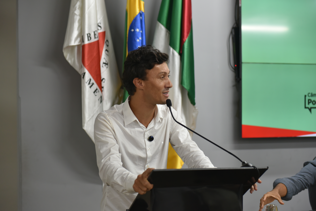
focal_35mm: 66
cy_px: 106
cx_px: 158
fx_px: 579
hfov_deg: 30.5
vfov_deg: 20.6
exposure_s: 1/160
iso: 1600
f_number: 3.2
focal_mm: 66
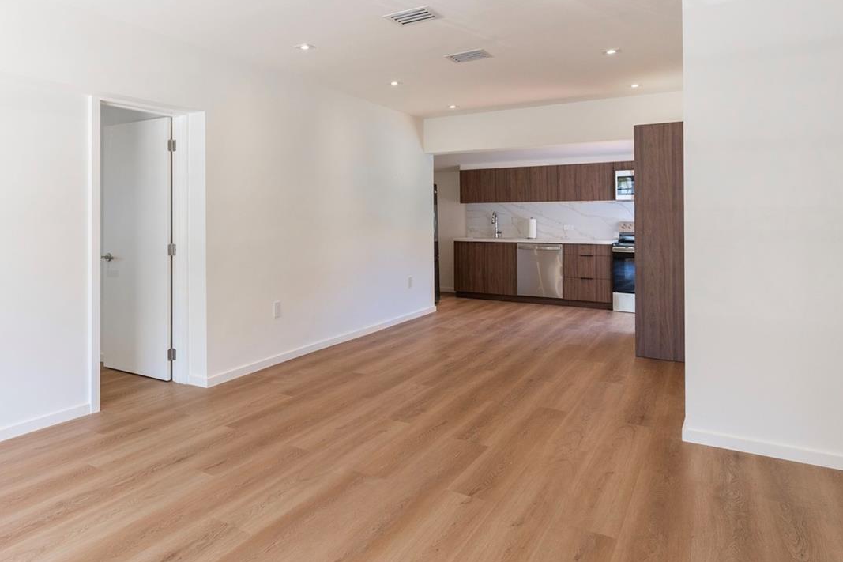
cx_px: 277
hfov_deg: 69.9
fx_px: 579
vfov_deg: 51.3
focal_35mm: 25
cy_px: 215
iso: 400
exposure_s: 1/60
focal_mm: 11
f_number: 5.6
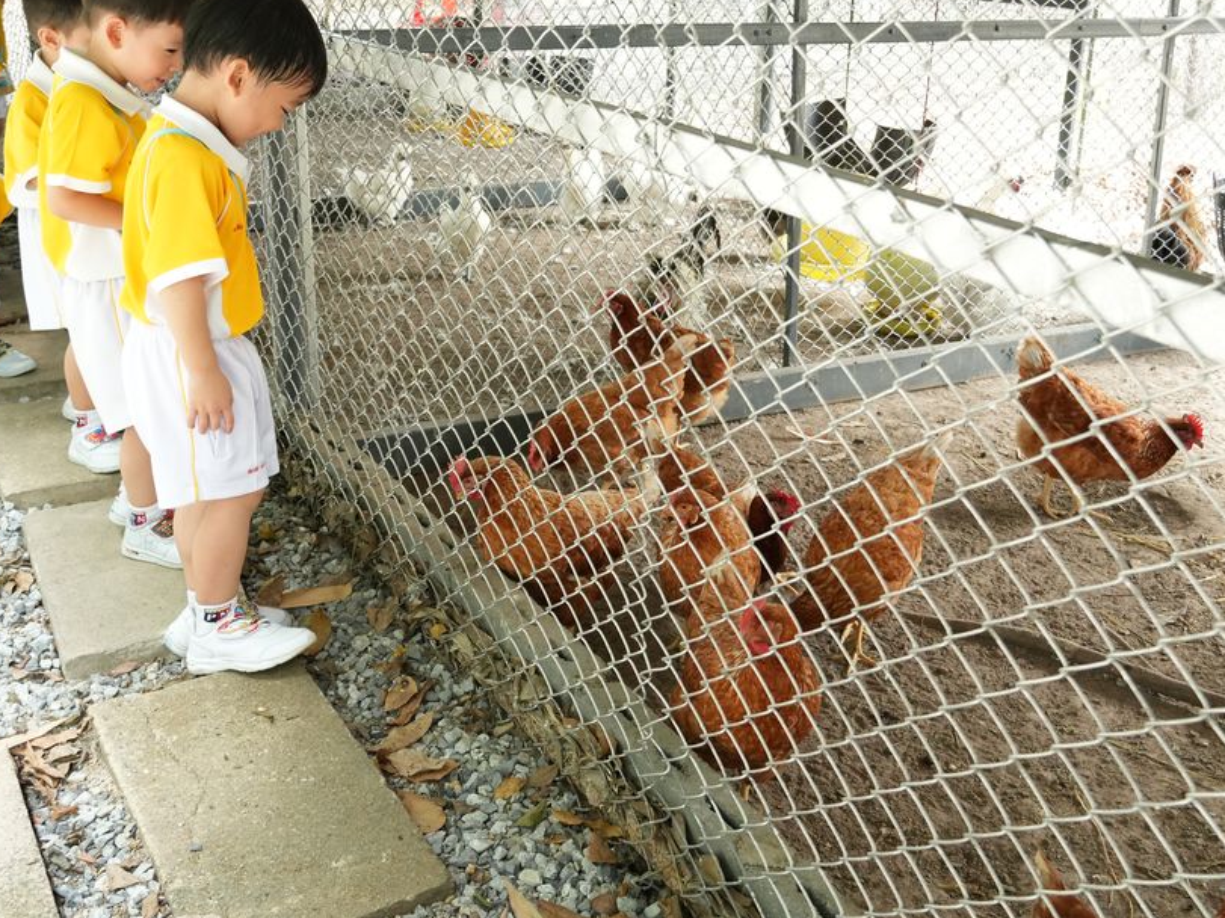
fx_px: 1415
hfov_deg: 46.8
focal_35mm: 40
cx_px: 637
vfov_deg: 35.8
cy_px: 377
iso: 1600
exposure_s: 1/200
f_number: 4
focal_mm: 20
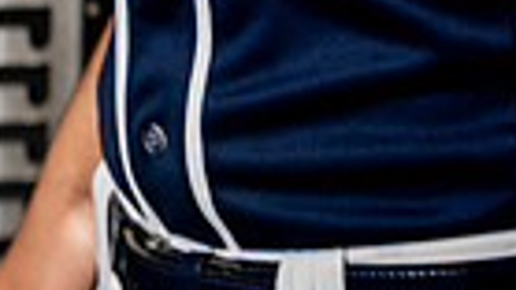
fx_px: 2639
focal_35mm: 193
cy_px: -528
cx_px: 342
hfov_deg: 11.2
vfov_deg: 5.9
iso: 160
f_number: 5.6
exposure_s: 1/200
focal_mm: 57
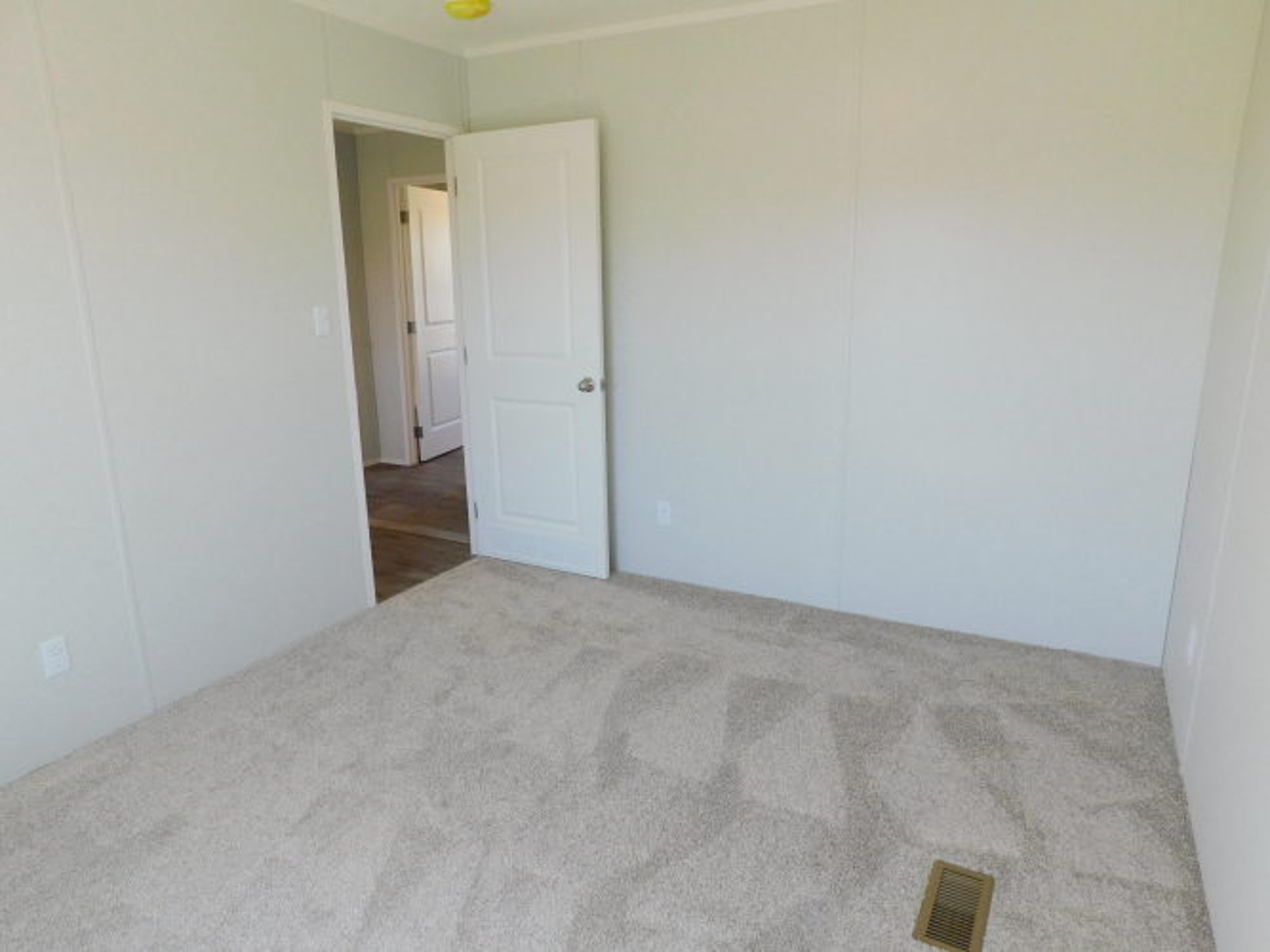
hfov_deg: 73.9
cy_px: 476
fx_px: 844
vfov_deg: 58.9
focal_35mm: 23
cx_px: 635
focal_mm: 4
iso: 125
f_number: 3
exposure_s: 1/80
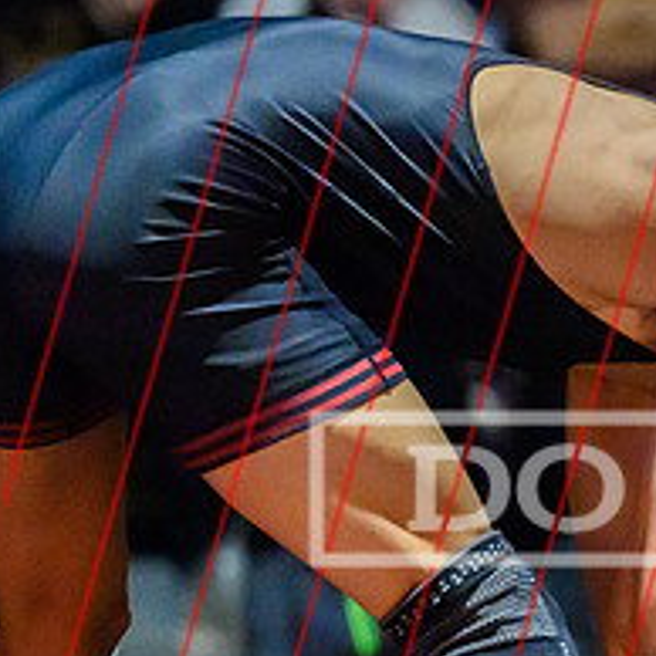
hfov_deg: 3.6
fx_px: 10377
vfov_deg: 3.6
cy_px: 418
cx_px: 1049
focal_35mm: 484
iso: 25600
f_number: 2.8
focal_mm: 165
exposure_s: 1/640
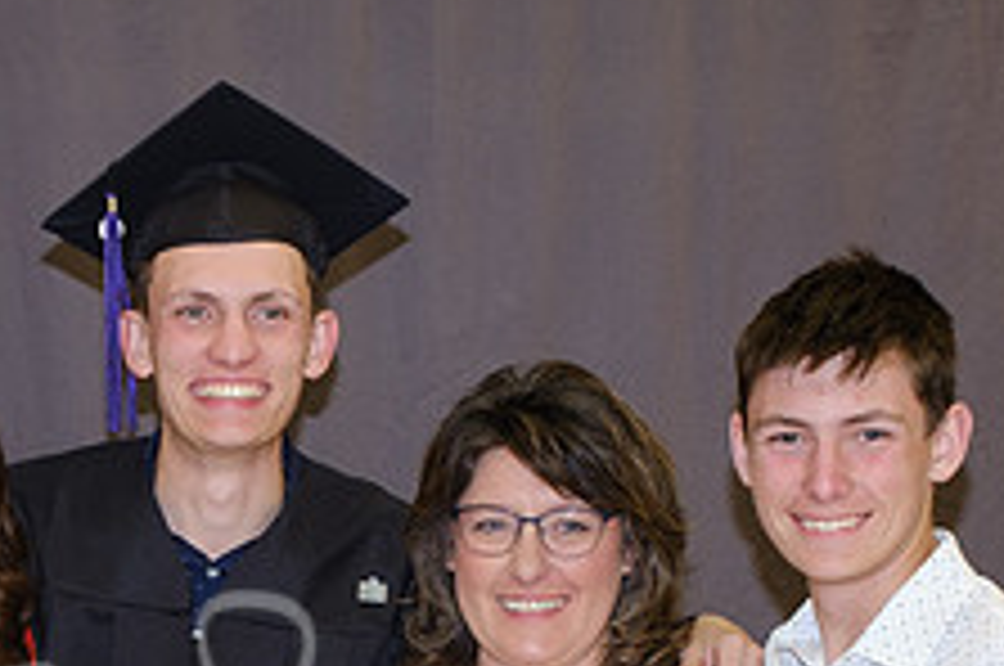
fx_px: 3119
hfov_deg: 17.9
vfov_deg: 11.7
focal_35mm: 112
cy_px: 1008
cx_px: 25
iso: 800
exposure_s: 1/60
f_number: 4.5
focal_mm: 21.3
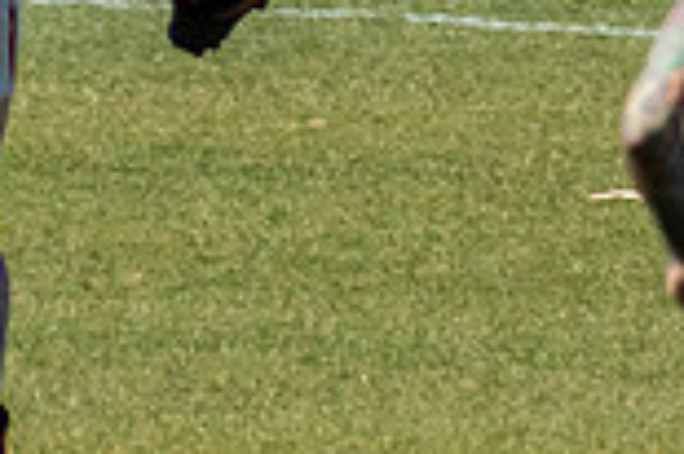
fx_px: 54130
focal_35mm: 2852
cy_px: -194
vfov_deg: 0.5
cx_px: 257
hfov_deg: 0.7
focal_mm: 400
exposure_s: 1/2000
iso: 800
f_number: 8
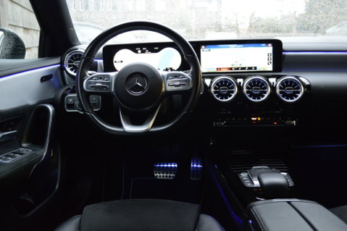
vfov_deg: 36.8
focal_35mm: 36
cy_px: 116
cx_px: 174
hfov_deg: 53.1
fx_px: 347
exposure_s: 1/15
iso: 1400
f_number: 4
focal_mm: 24
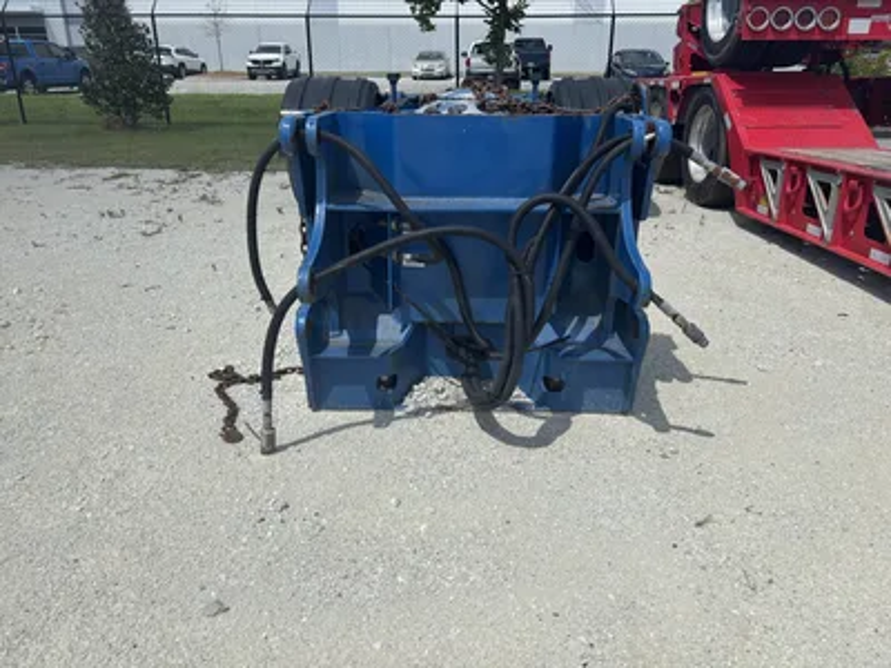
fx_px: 669
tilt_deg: -20.3
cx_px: 446
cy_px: 334
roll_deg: -0.2
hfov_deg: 67.3
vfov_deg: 53.1
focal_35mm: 26
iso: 50
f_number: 1.6
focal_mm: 5.96
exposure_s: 1/5076
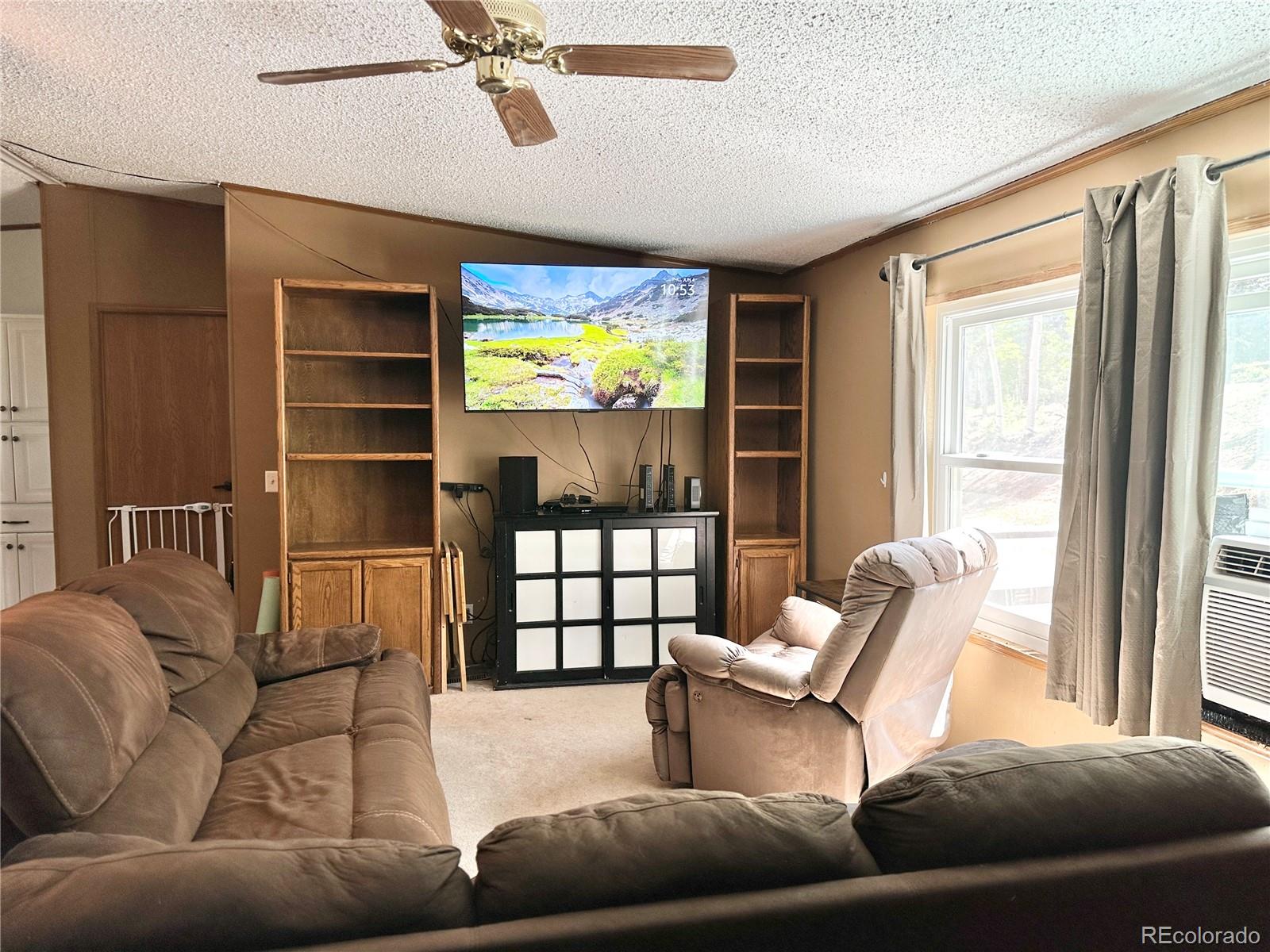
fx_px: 881
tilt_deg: -3.8
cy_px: 476
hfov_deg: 71.6
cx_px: 635
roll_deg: -0.1
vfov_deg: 56.8
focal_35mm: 24
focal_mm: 6.86
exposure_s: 1/120
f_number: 1.78
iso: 80
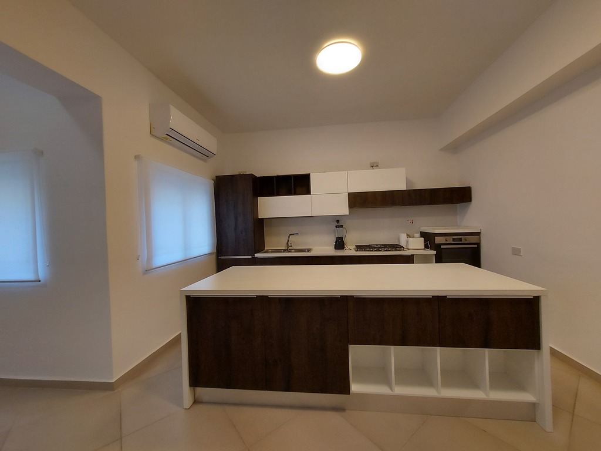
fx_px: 226
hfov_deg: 106.2
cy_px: 226
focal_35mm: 13
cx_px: 300
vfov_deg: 89.9
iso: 160
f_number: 2.2
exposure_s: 1/50
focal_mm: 1.74
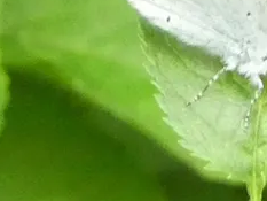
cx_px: 237
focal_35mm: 502
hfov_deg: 3.9
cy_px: -17
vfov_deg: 3.0
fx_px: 3874
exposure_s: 1/80
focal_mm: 32.7
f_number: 5.5
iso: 1250
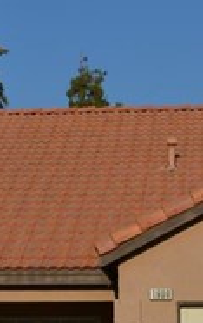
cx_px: 108
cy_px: 256
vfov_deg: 14.1
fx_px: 1295
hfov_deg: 9.0
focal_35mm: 147
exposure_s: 1/250
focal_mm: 28
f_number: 8
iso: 100
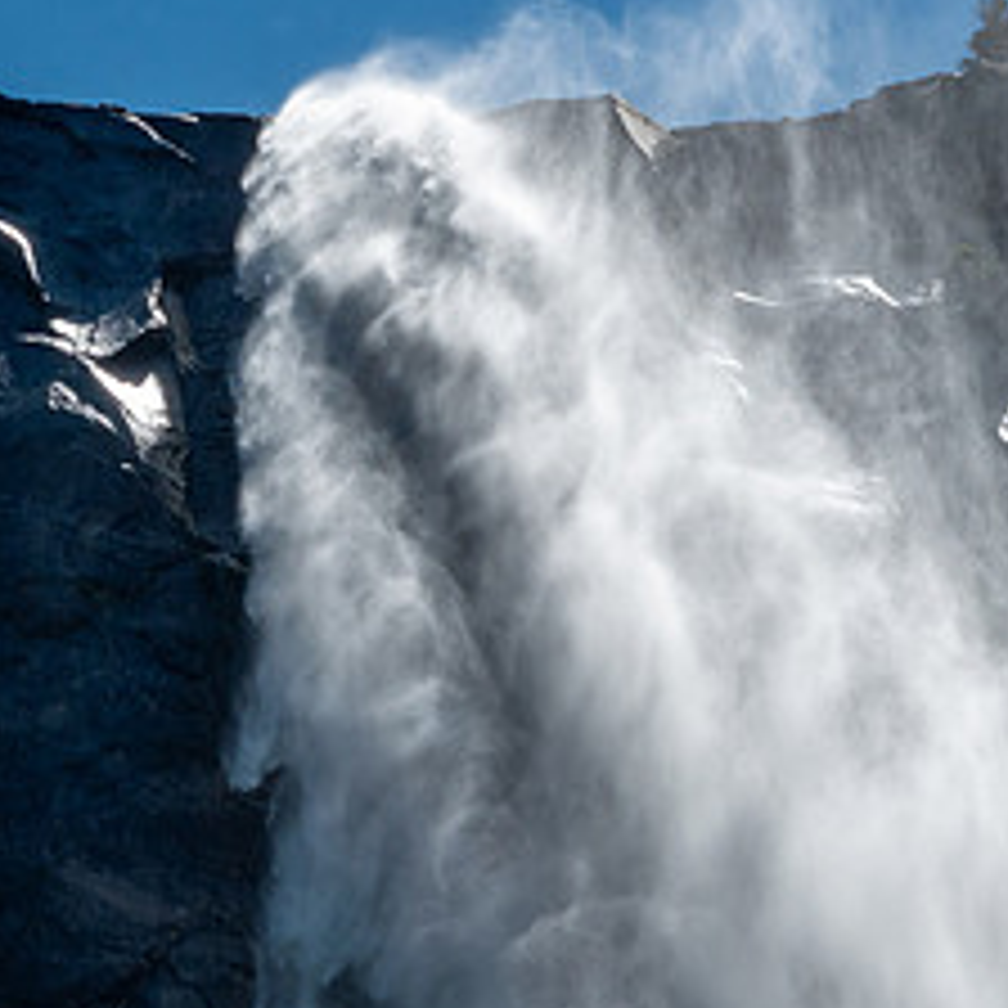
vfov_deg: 6.9
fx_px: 8335
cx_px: 1296
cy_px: 718
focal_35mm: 253
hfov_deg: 6.9
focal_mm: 42.08
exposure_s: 1/250
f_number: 11
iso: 100
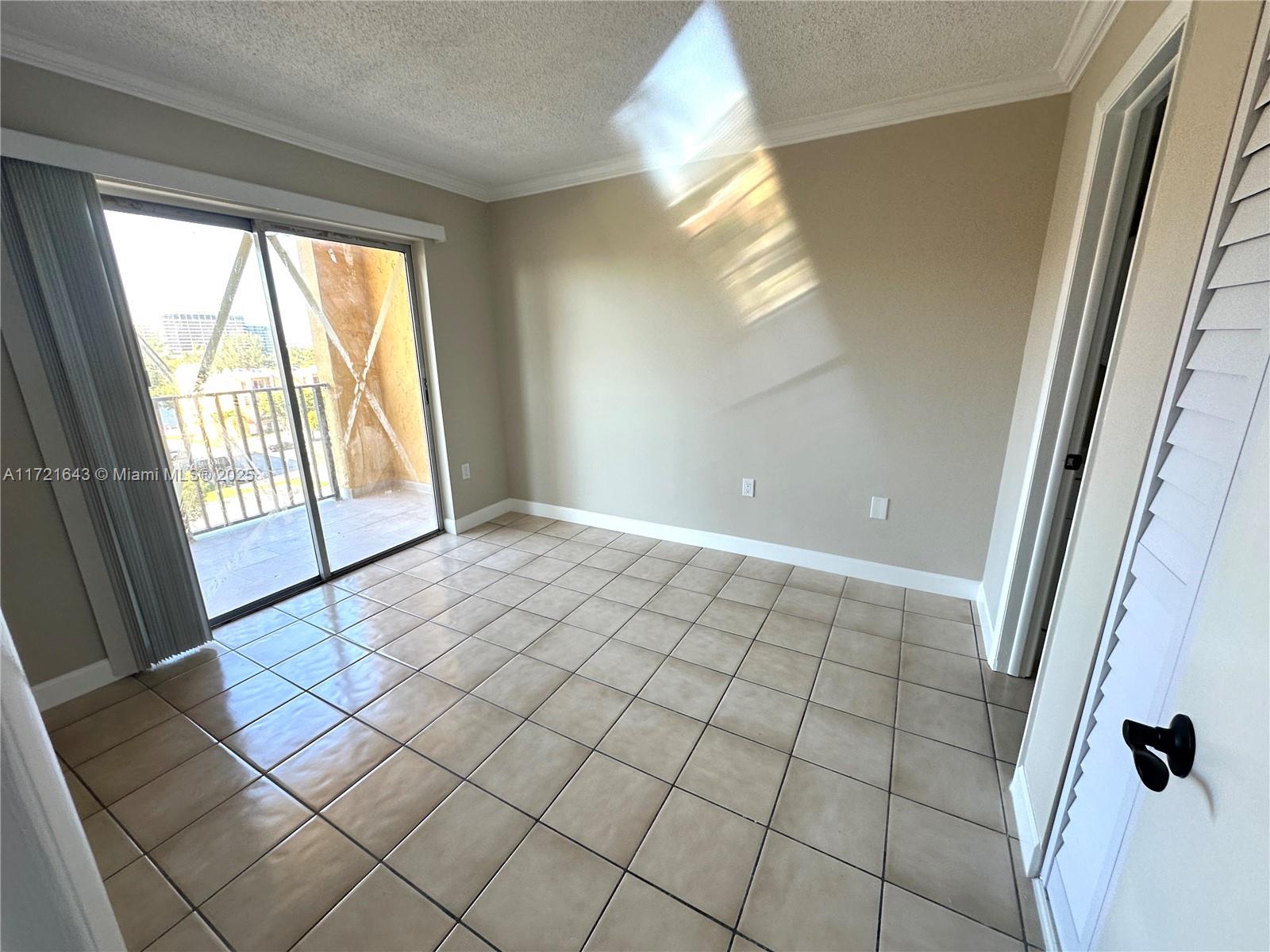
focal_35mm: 14
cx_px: 635
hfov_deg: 102.1
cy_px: 476
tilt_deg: -15.0
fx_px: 514
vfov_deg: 85.7
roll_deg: +0.1
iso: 64
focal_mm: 2.22
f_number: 2.2
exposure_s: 1/99
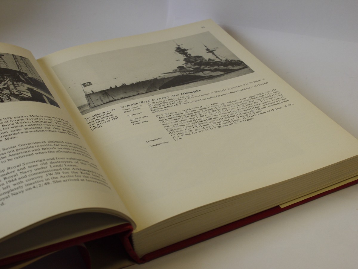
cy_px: 134
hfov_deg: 32.2
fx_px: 621
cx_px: 179
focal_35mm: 60
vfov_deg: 24.4
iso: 400
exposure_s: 1/80
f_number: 8
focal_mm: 30
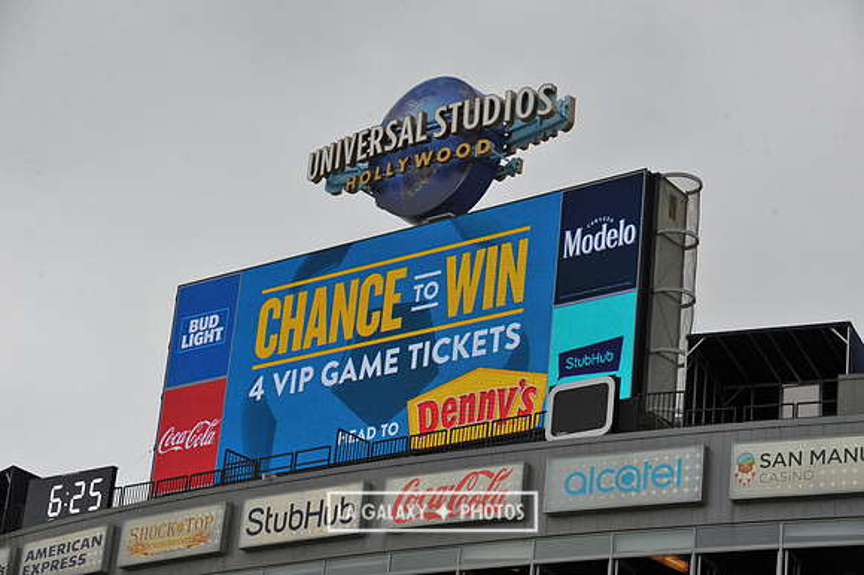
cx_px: 432
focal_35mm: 98
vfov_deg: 13.9
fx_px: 2351
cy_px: 288
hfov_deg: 20.8
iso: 400
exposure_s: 1/250
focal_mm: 98
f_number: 8
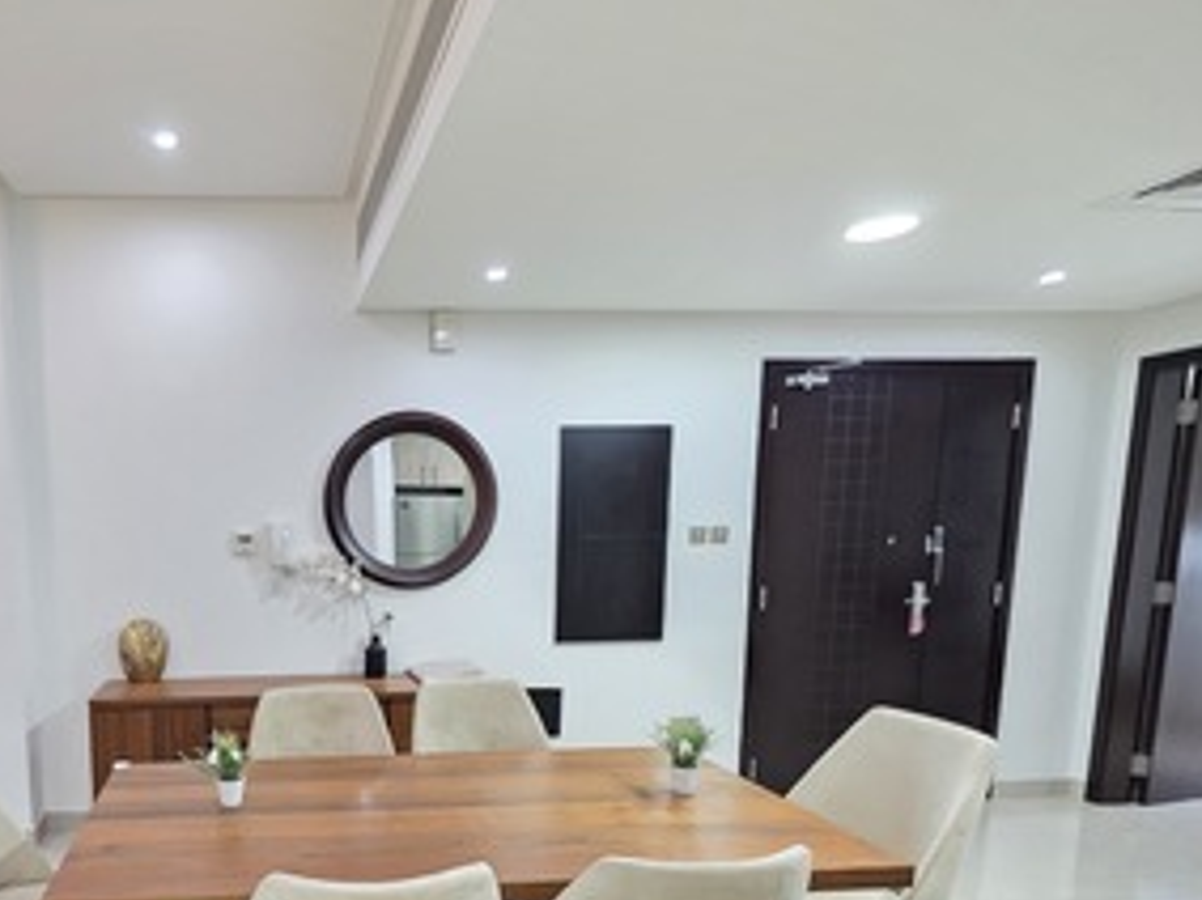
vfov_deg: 60.7
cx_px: 312
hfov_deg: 73.9
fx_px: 729
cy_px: 647
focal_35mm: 21
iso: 500
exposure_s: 1/50
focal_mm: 2.2
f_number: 1.9
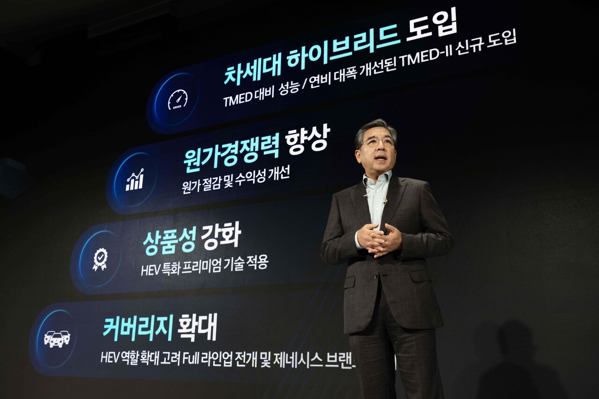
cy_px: 200
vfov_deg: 36.9
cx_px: 300
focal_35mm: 36
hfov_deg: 53.1
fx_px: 599
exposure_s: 1/160
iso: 500
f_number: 6.3
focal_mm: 36
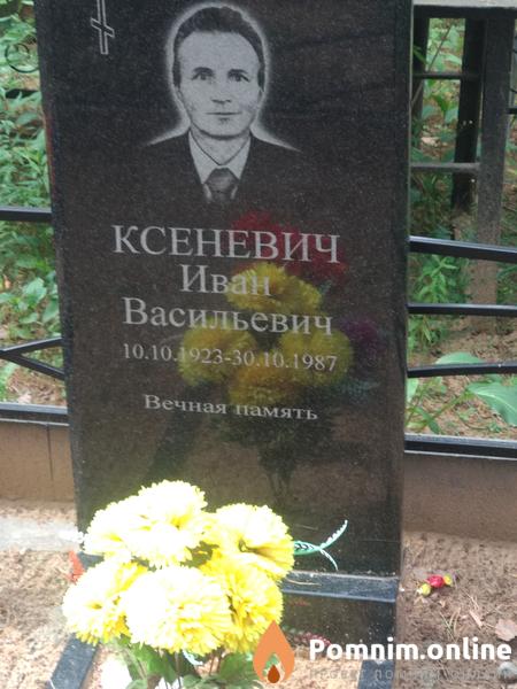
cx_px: 258
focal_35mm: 52
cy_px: 344
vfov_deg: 36.8
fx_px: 1036
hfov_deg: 28.0
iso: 250
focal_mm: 5.99
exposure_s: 1/60
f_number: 2.6
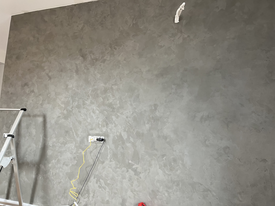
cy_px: 103
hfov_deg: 67.3
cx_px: 138
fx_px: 207
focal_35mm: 26
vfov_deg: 53.1
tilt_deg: +7.4
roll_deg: -2.4
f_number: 1.6
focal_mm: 5.1
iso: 125
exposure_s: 1/70
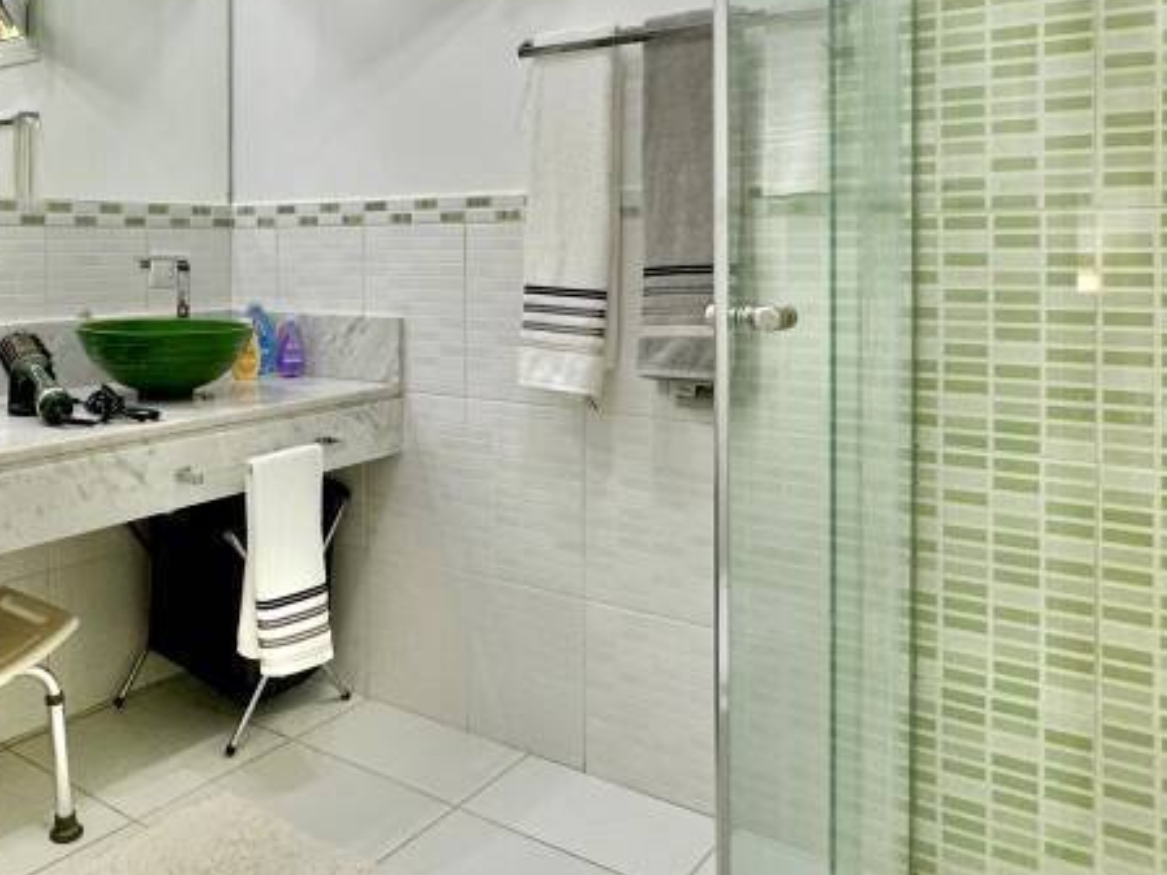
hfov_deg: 54.9
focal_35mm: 32
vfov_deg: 43.2
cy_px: 255
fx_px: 1079
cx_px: 336
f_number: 2.2
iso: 160
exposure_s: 1/120
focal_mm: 2.22
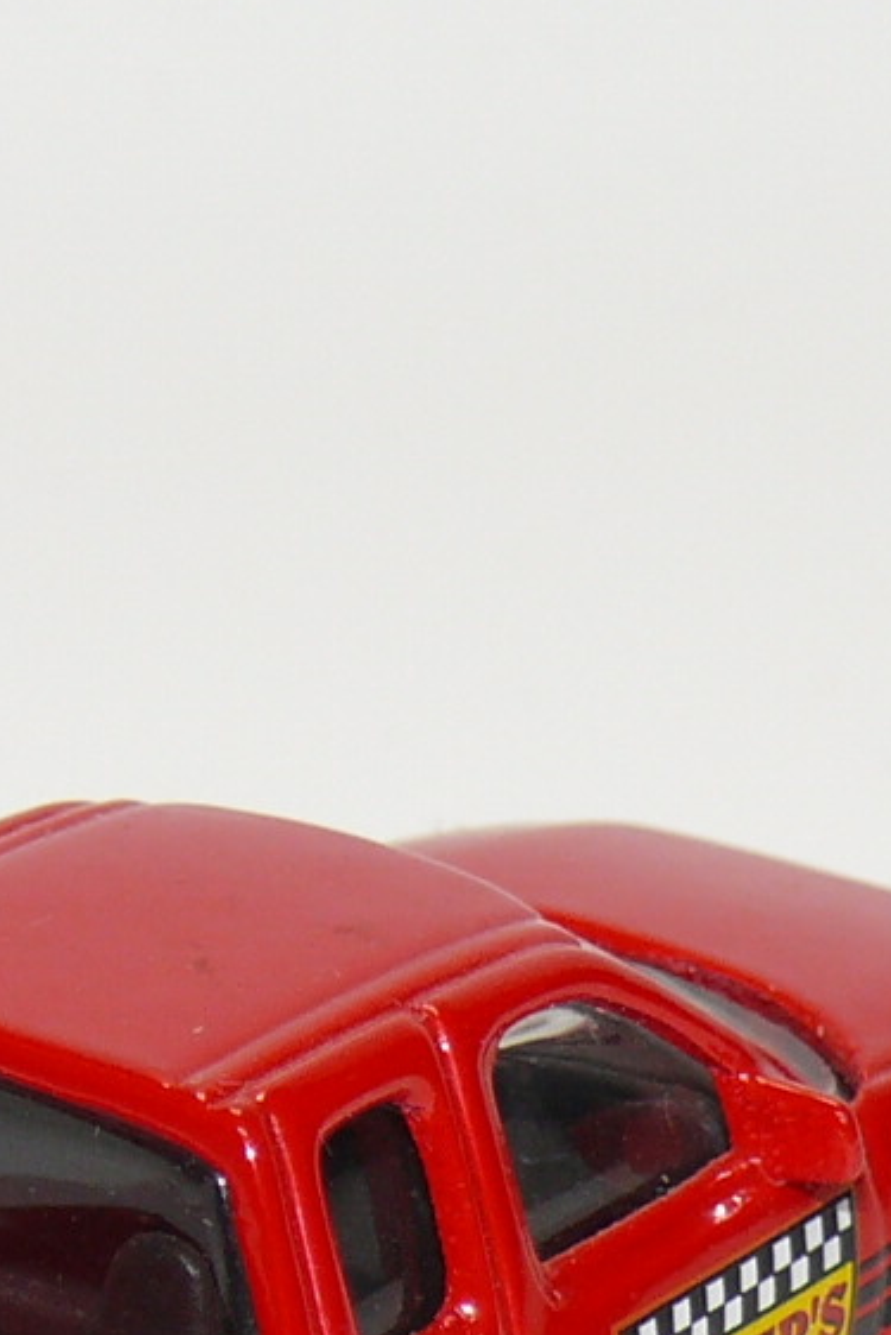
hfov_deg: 4.8
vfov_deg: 7.2
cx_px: 29
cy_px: 1292
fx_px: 10647
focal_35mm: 287
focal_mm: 13
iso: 100
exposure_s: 1/30
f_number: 4
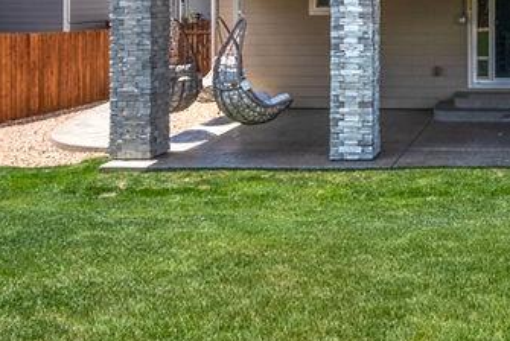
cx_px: 569
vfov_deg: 23.4
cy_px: -21
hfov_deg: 31.8
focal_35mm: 55
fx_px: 780
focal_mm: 18
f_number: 18
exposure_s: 1/125
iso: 200
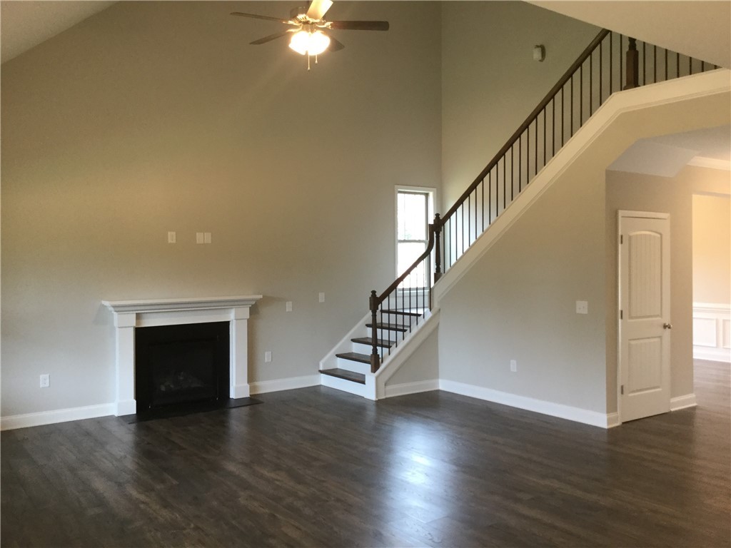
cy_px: 274
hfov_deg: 58.4
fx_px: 655
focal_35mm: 31
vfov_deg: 45.4
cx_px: 366
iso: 80
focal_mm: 3.3
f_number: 2.4
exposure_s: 1/30
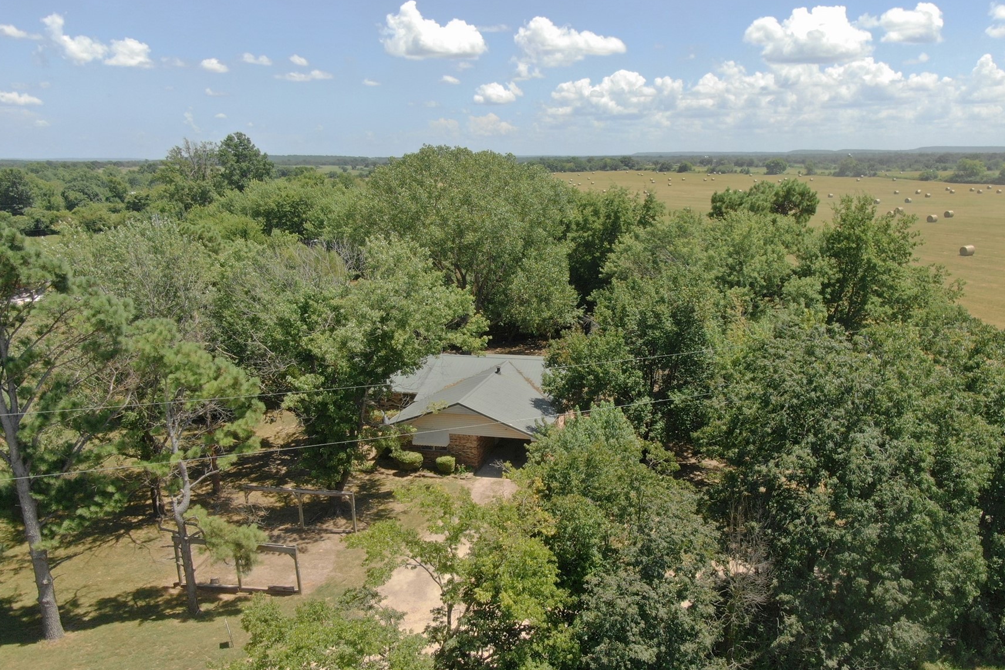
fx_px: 782
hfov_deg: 65.3
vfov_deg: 46.2
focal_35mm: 28
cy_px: 395
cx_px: 549
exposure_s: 1/61.3
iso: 100
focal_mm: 4.39
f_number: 2.8
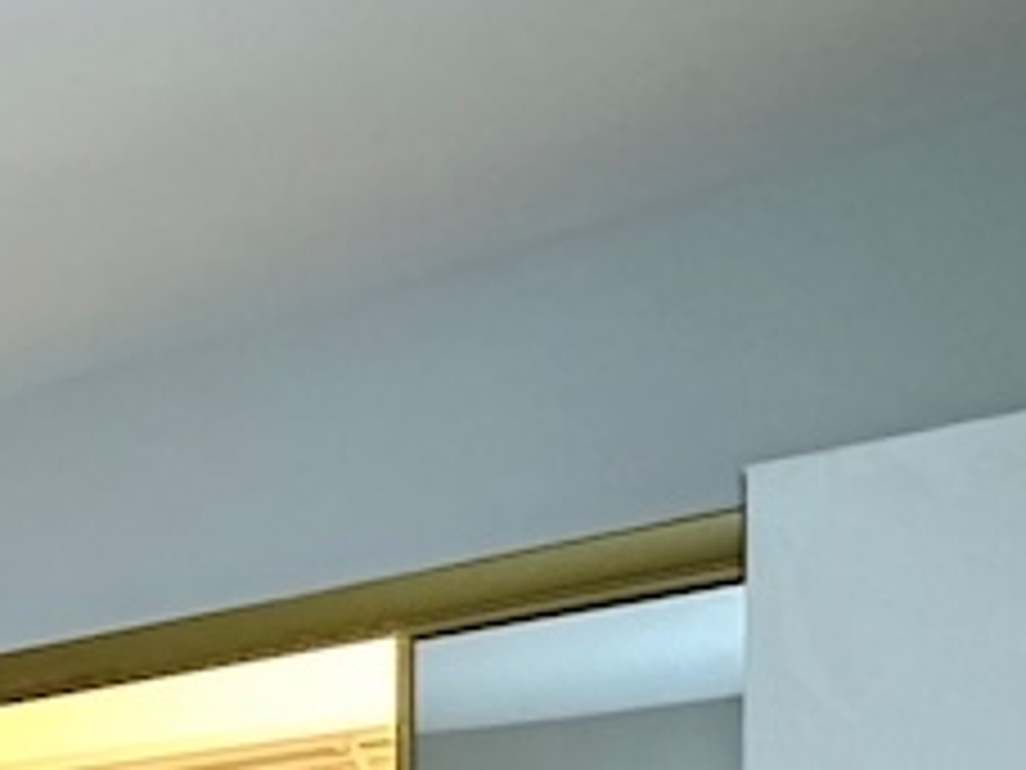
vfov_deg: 19.9
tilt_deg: -0.8
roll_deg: -0.2
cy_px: 1175
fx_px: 1867
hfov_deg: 22.2
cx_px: -698
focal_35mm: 63
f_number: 2.2
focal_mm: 2.22
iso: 1250
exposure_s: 1/30
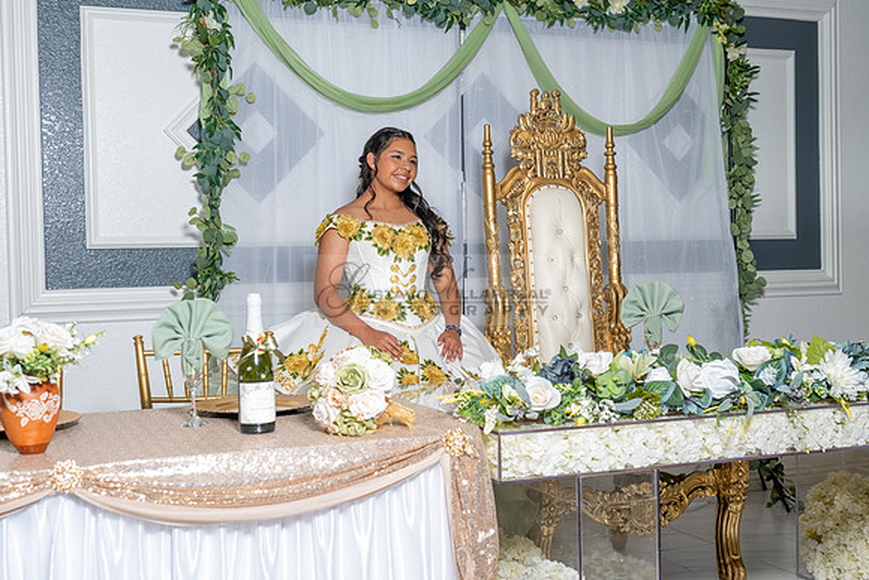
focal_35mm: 48
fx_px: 1159
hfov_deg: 41.1
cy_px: 290
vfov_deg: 28.1
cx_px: 434
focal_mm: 48
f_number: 6.3
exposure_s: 1/160
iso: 200
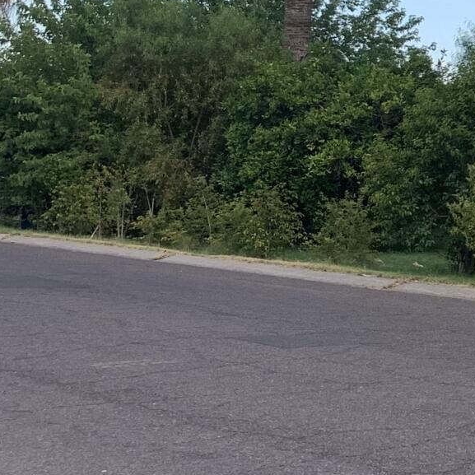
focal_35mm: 102
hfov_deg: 14.7
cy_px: 22
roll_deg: -2.0
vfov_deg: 16.8
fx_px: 1584
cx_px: 880
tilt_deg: +4.4
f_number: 1.8
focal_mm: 4.25
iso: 25
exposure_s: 1/864
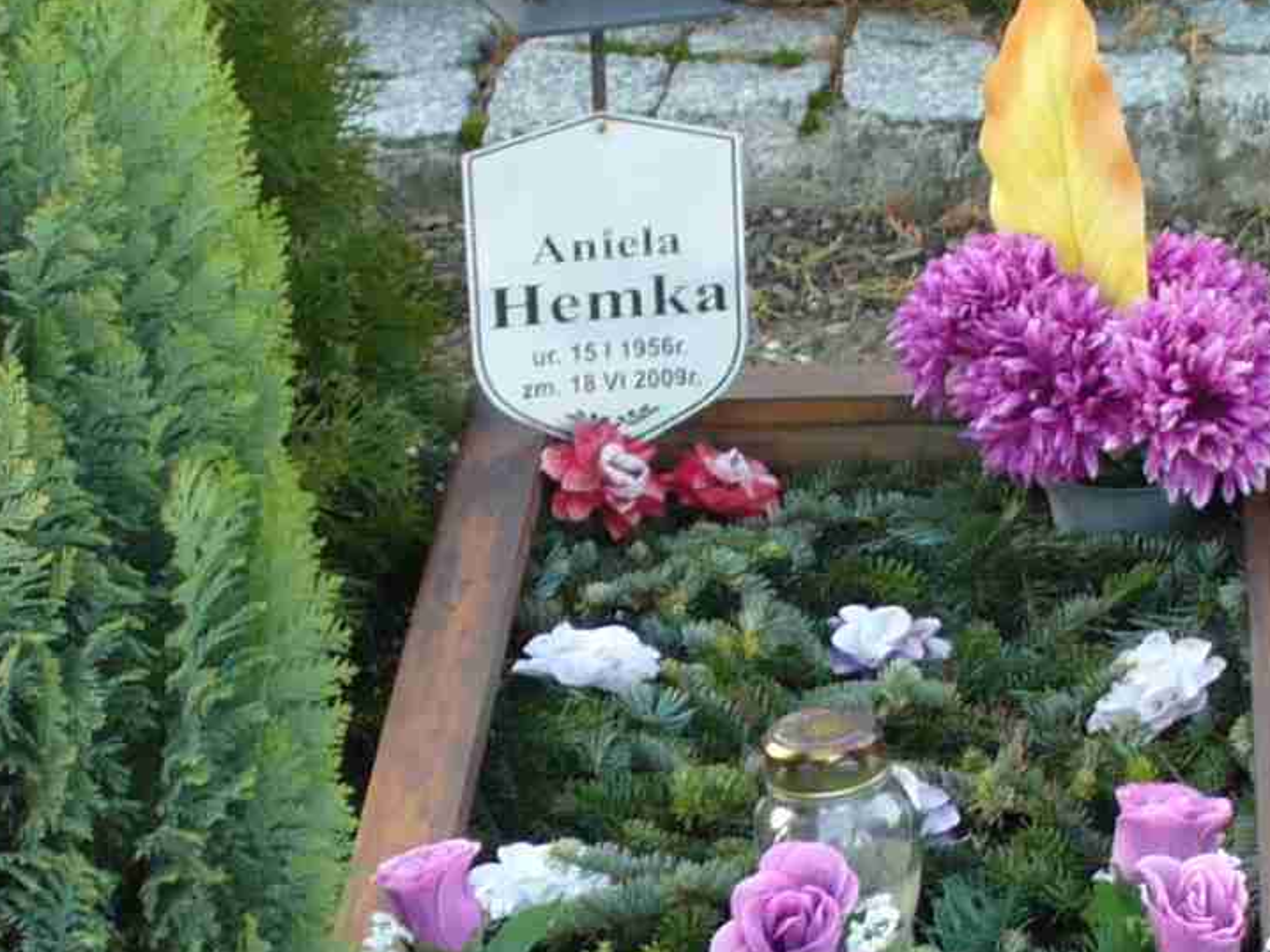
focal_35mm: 132
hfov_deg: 14.9
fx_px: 4841
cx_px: 801
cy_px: 1083
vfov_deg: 11.1
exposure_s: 1/30
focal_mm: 6.1
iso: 80
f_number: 2.8
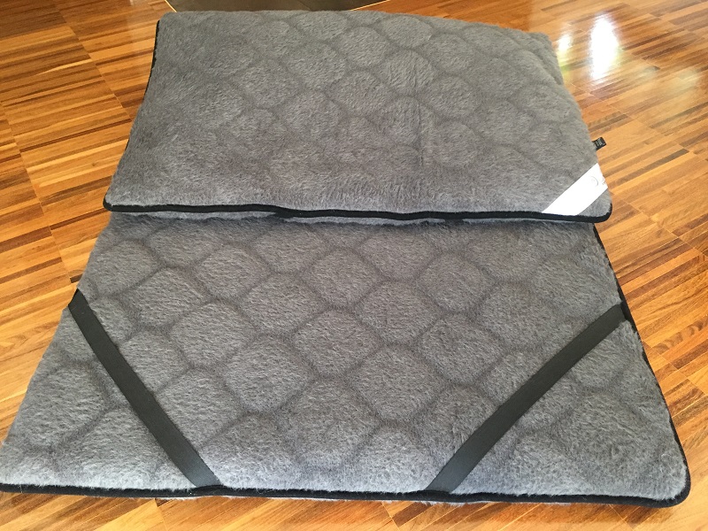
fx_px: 593
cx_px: 354
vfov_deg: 48.2
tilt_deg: -46.0
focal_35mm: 29
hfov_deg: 61.7
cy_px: 266
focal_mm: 4.15
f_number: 2.2
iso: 200
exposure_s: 1/33
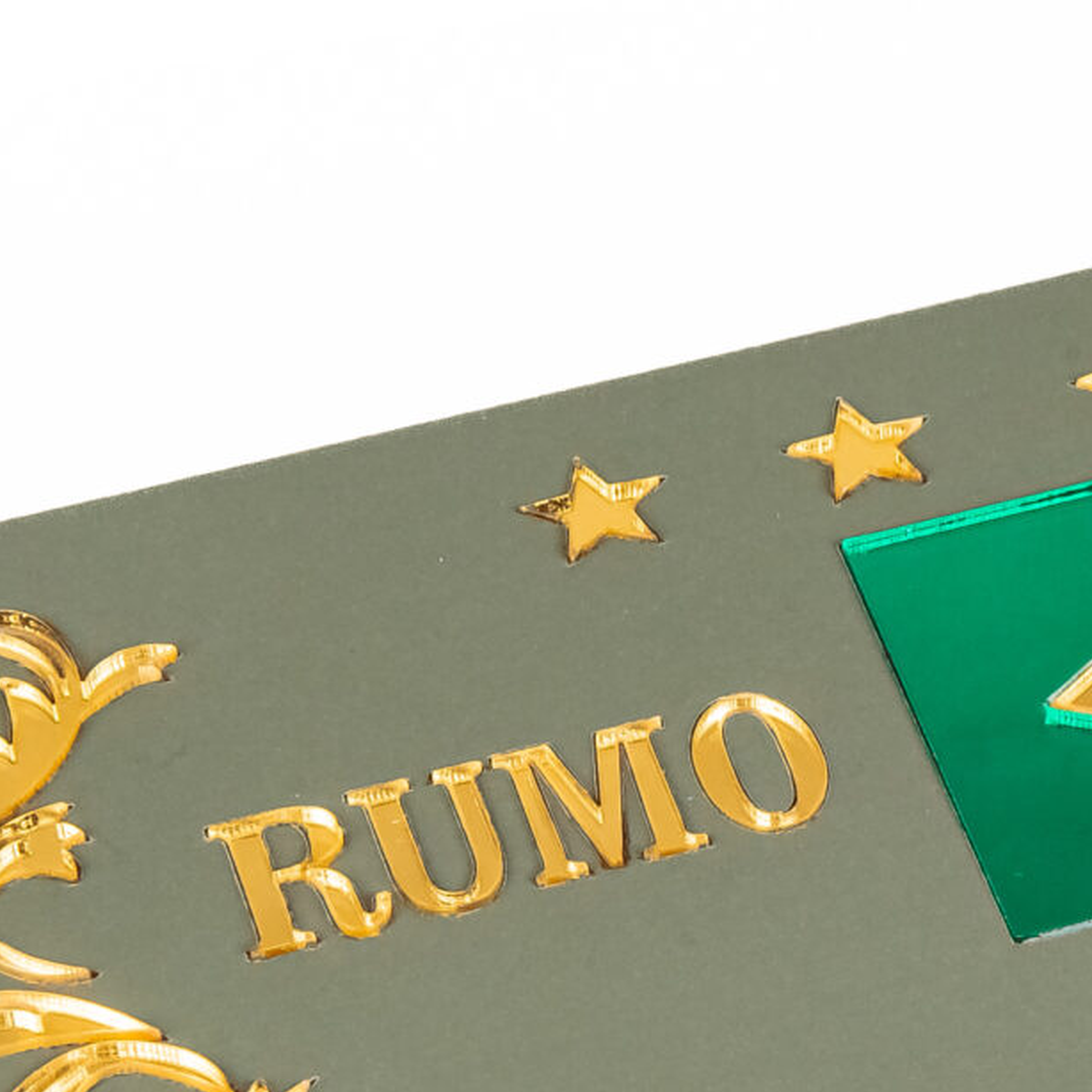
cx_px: 1320
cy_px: 735
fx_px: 5568
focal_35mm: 156
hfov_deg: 11.0
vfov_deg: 11.2
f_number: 20
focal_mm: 44
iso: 2000
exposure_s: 1/200
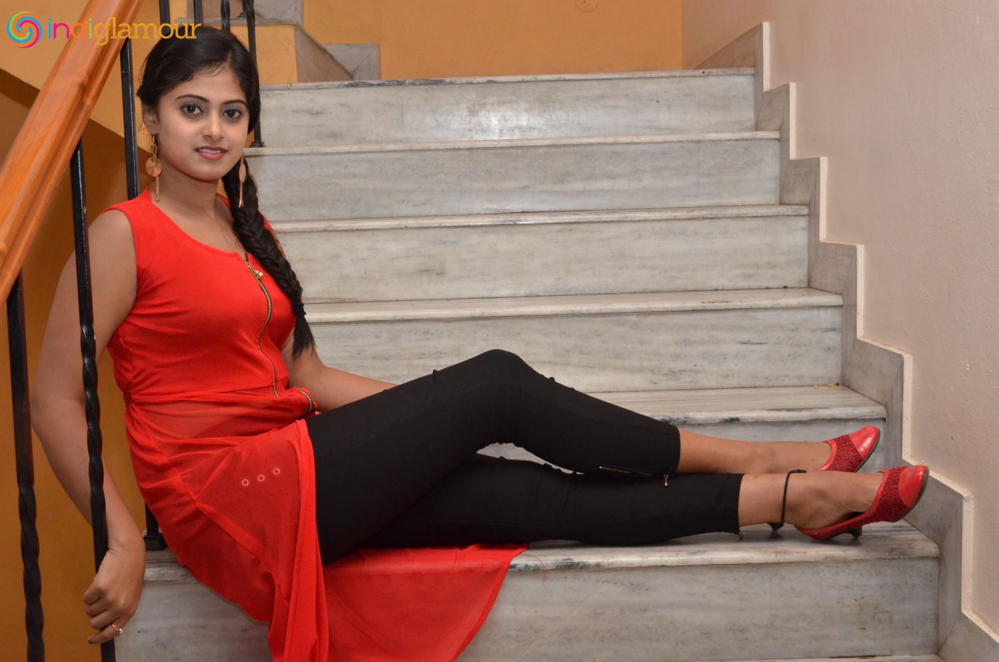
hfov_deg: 41.2
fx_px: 1329
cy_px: 331
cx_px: 500
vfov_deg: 28.0
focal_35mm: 48
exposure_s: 1/125
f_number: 8
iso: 2000
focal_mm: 32
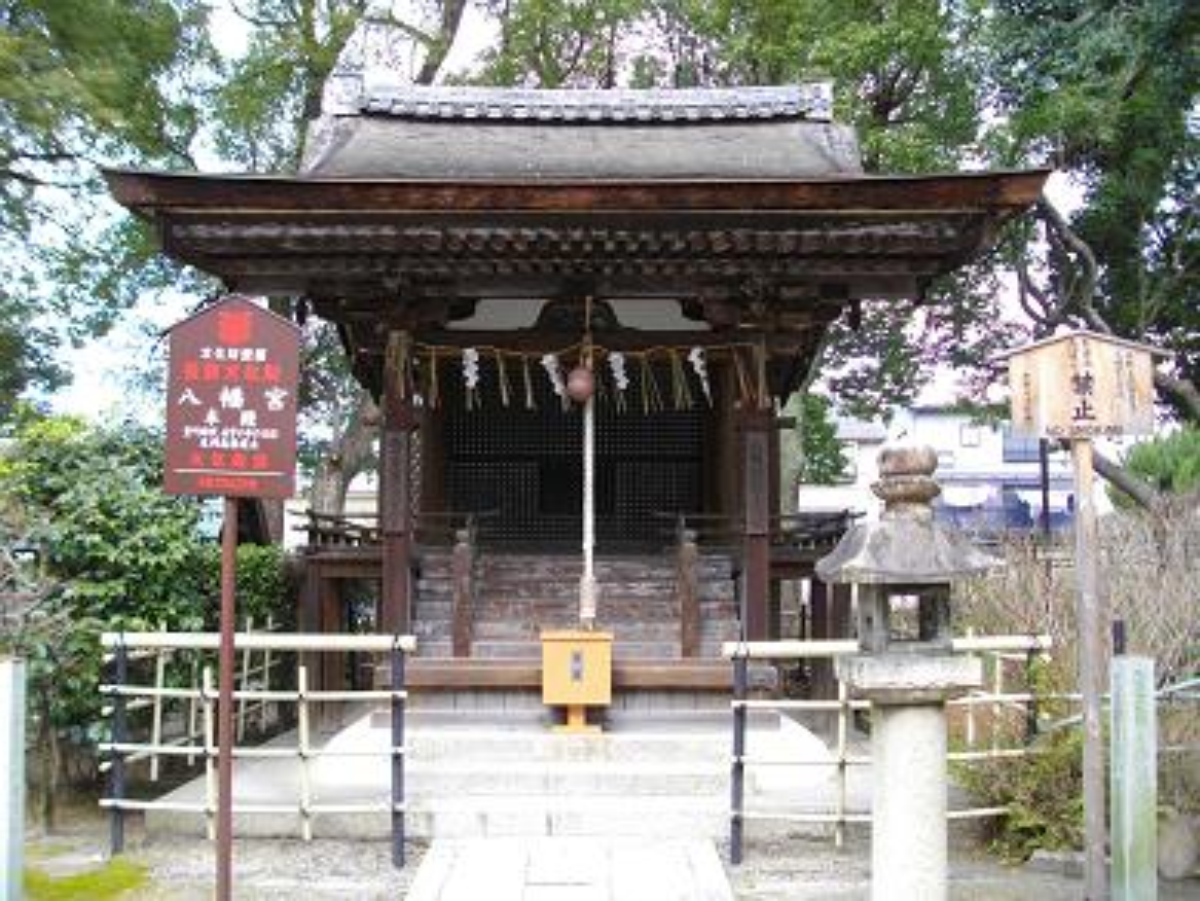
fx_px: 1110
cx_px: 600
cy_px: 450
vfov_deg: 44.2
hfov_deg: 56.8
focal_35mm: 32
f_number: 2.9
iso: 129
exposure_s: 1/125
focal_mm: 5.7
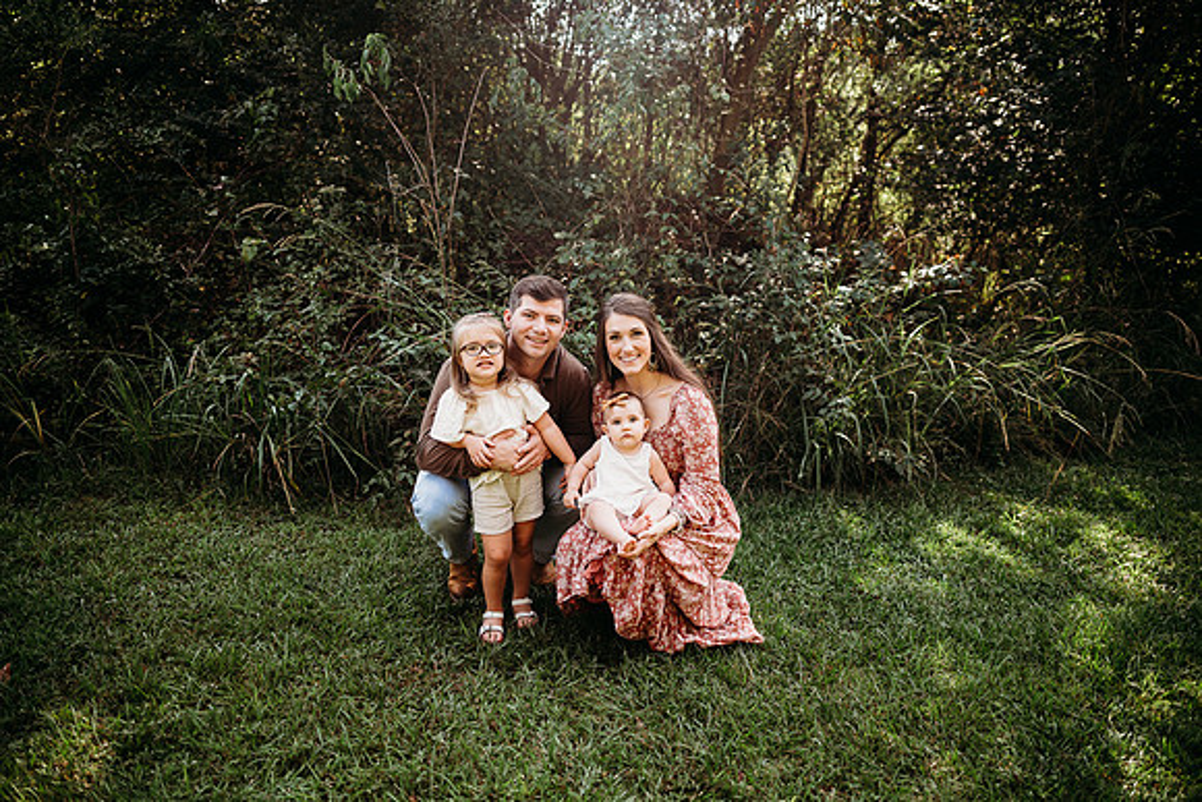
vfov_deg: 53.2
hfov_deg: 73.7
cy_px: 401
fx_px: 801
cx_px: 601
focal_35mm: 24
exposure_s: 1/320
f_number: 2.2
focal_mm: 24
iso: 100
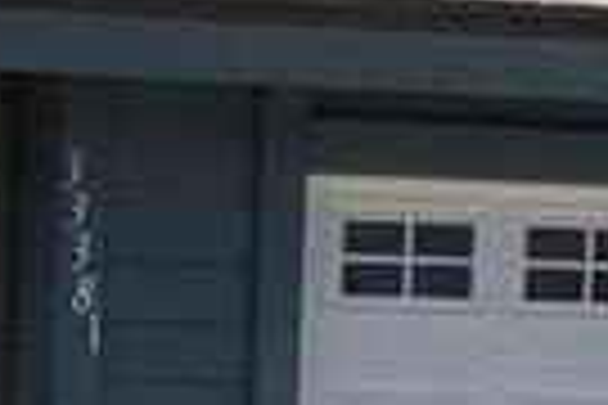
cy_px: 716
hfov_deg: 13.7
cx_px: -216
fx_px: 2415
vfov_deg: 9.2
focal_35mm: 143
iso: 32
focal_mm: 4.15
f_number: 2.2
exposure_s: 1/2053
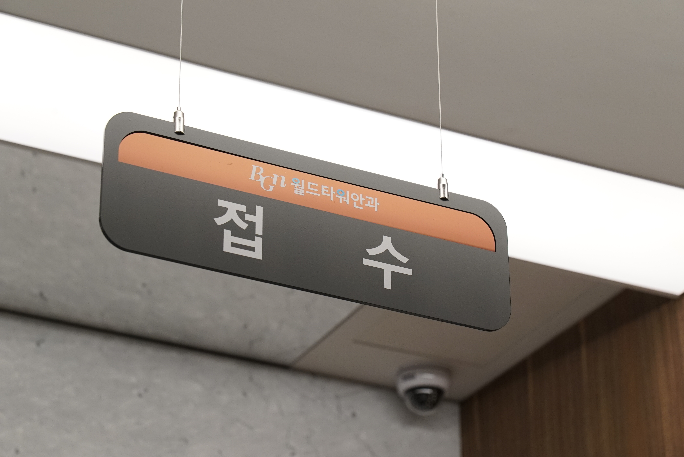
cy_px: 228
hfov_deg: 19.4
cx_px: 342
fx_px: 1996
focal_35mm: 105
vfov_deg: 13.1
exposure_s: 1/60
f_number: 8
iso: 2000
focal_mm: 105
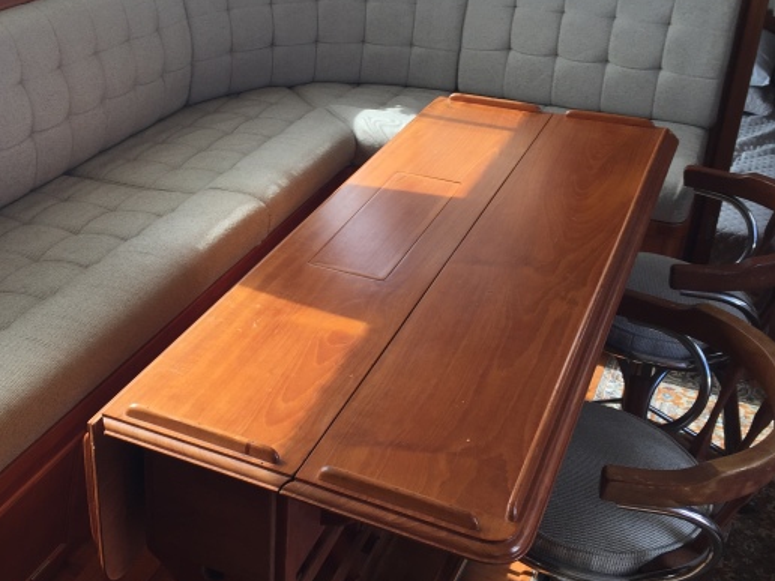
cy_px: 213
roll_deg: -0.2
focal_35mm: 45
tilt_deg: -24.1
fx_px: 1007
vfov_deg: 32.0
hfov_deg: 41.4
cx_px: 240
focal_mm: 4.15
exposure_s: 1/128
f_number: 2.2
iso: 32
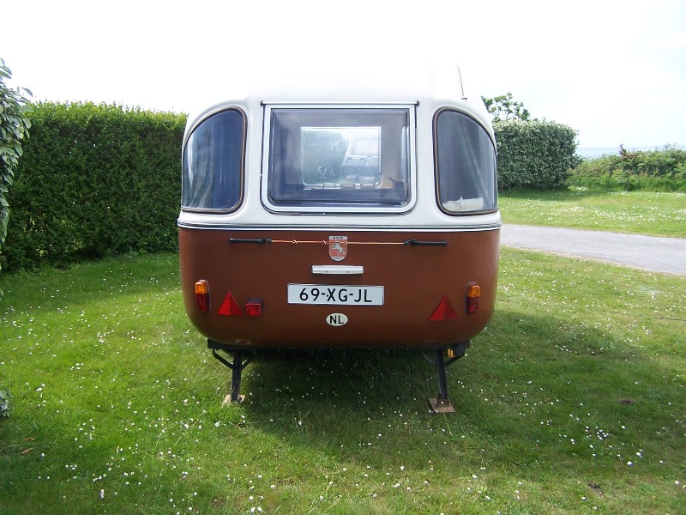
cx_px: 343
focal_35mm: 38
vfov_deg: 37.7
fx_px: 753
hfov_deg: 49.0
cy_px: 258
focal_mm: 6.3
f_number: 2.8
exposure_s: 1/350
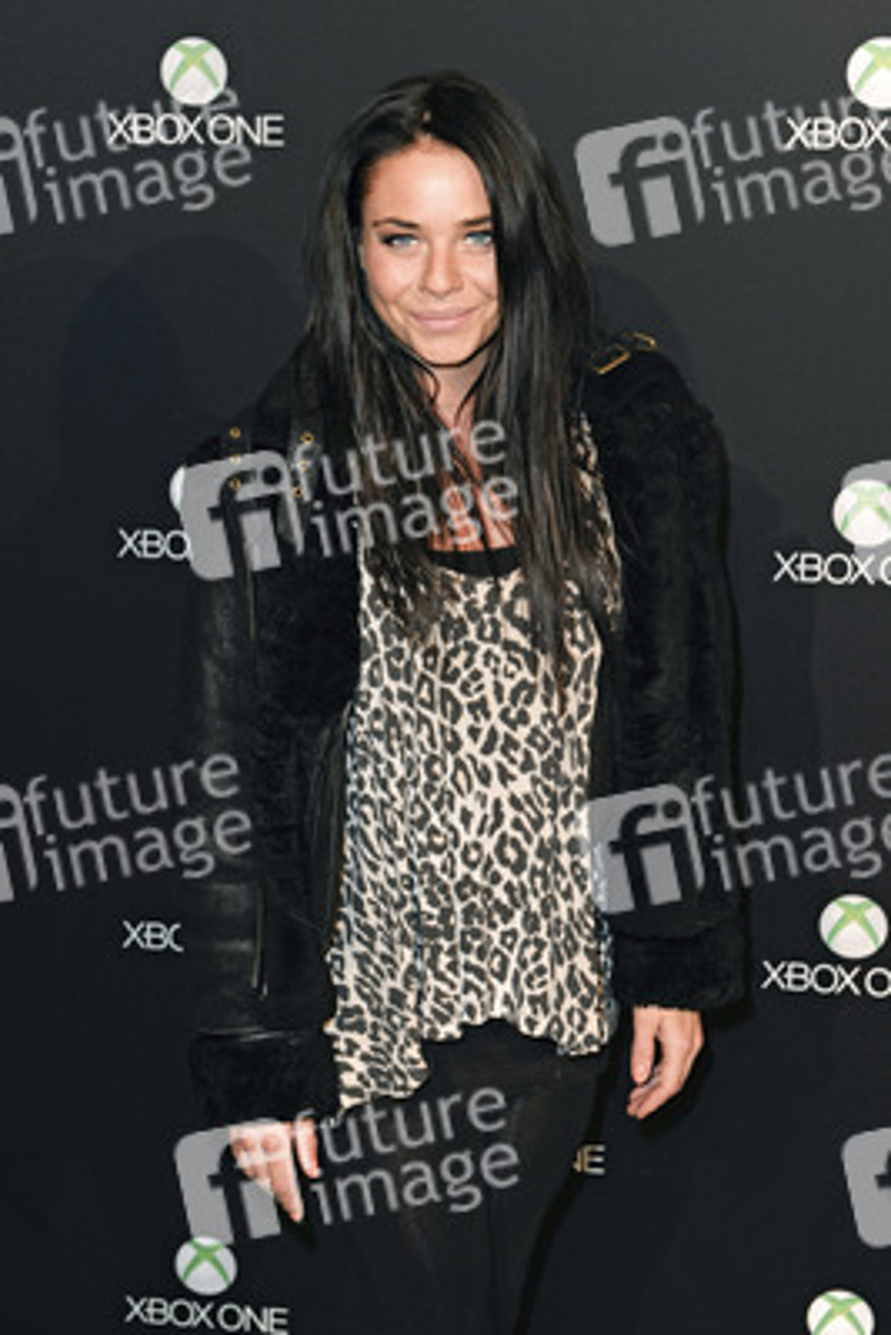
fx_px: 2300
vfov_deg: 32.4
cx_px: 446
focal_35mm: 62
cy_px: 668
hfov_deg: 21.9
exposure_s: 1/160
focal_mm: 62
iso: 1000
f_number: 5.6
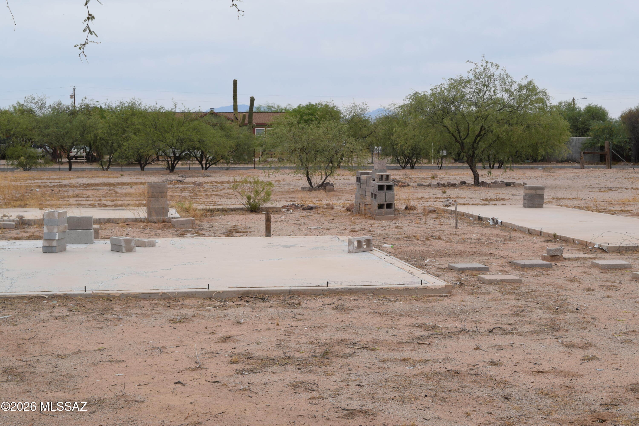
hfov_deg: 33.4
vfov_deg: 22.6
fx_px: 1065
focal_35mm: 60
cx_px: 320
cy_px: 213
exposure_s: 1/400
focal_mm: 40
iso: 200
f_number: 10
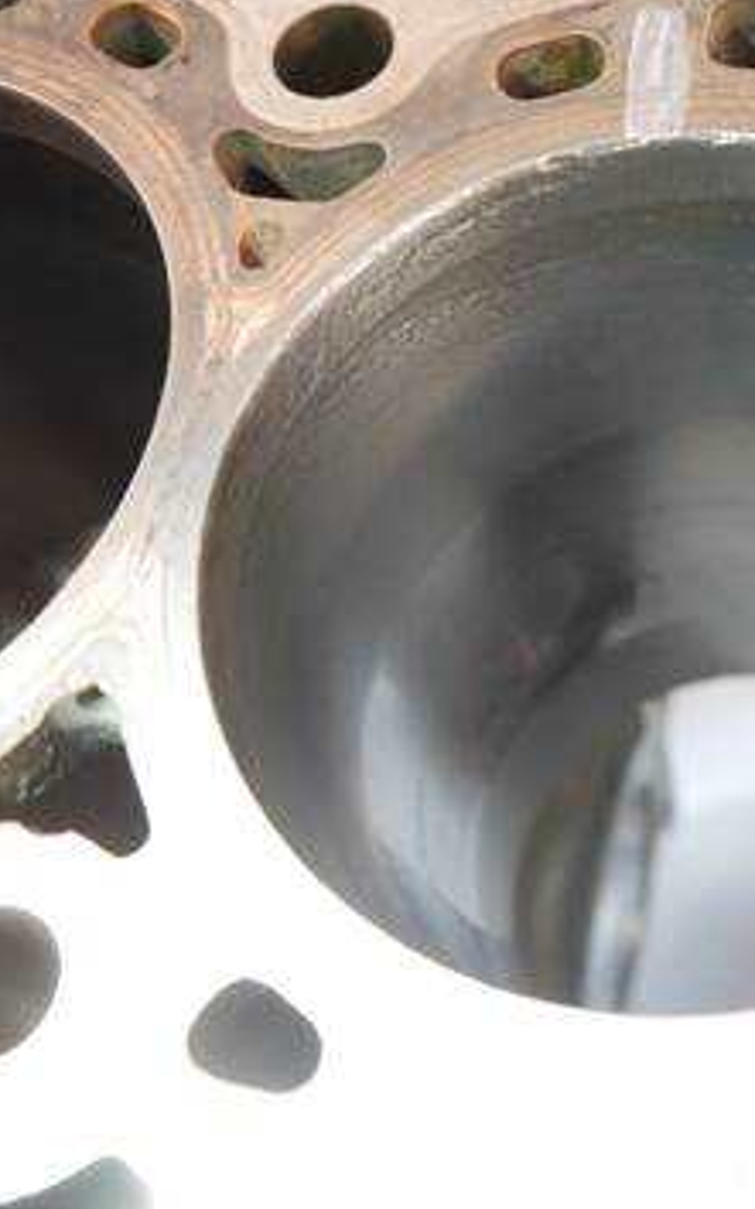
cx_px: 646
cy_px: 601
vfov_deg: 43.5
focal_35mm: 46
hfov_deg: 27.2
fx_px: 1516
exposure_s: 1/60
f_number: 3.8
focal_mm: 16
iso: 1600
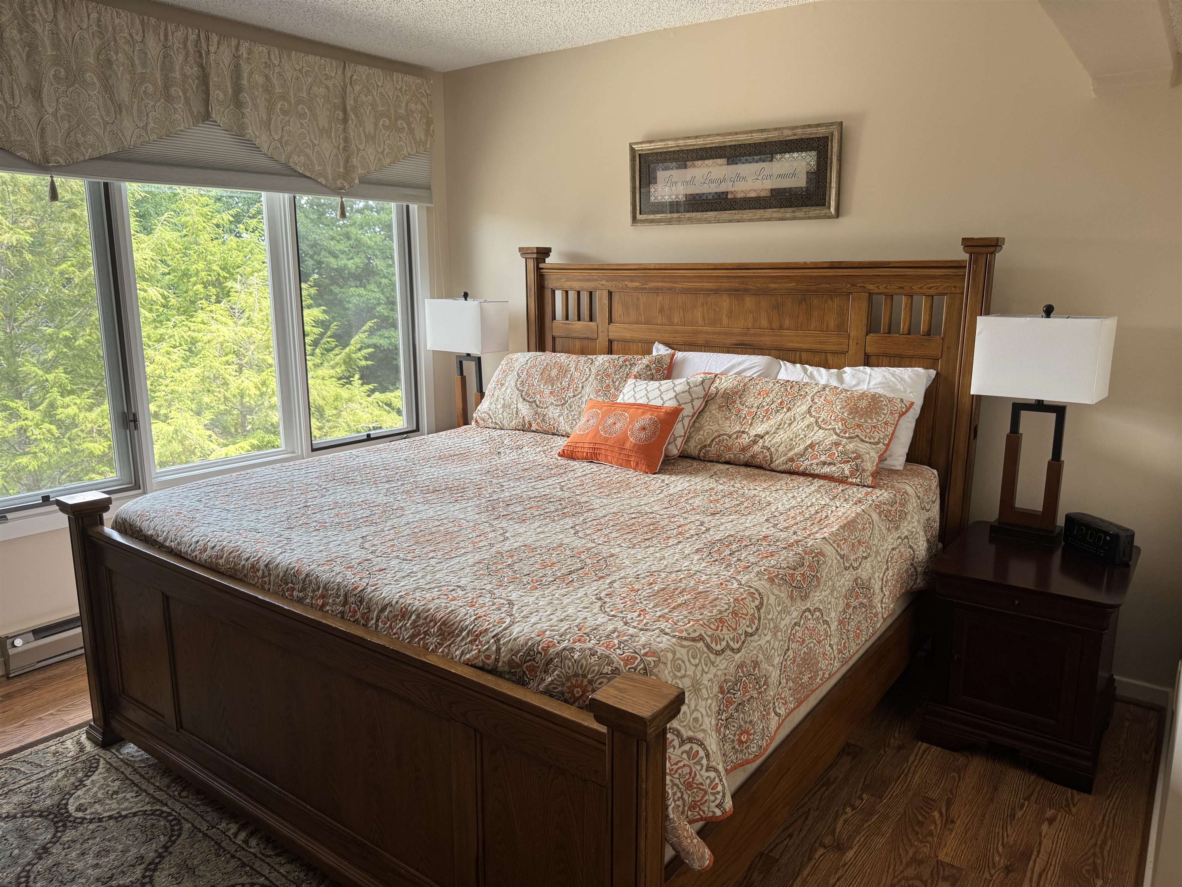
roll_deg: -0.5
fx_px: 820
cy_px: 444
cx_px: 591
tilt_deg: -12.0
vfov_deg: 56.8
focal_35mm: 24
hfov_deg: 71.6
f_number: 1.78
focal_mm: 6.76
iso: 100
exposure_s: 1/120
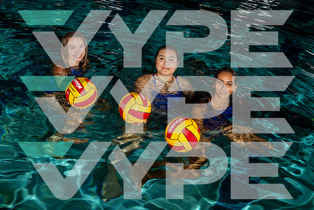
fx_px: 419
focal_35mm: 48
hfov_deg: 41.1
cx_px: 157
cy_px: 105
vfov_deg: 28.1
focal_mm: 48
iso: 100
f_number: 4
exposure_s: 1/250
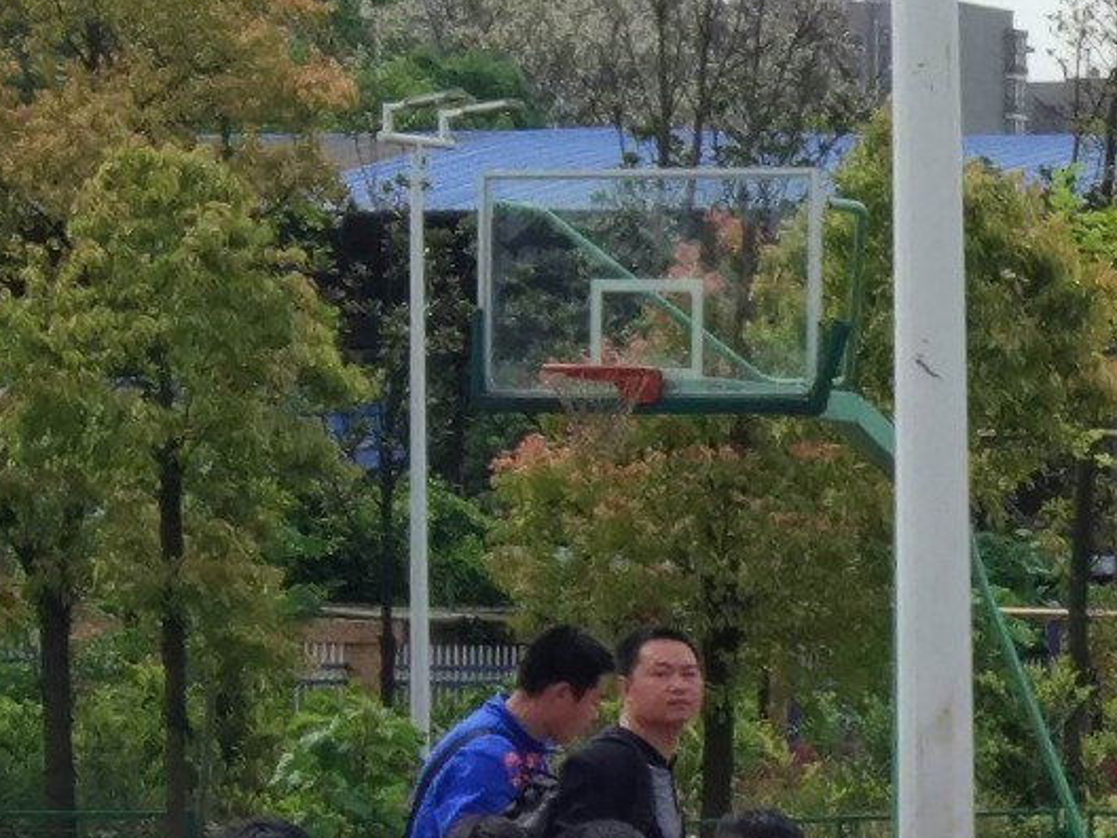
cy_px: 1304
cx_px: 1781
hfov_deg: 16.5
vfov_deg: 13.1
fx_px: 3420
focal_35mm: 106
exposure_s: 1/1095
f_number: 2
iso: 101
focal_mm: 4.26
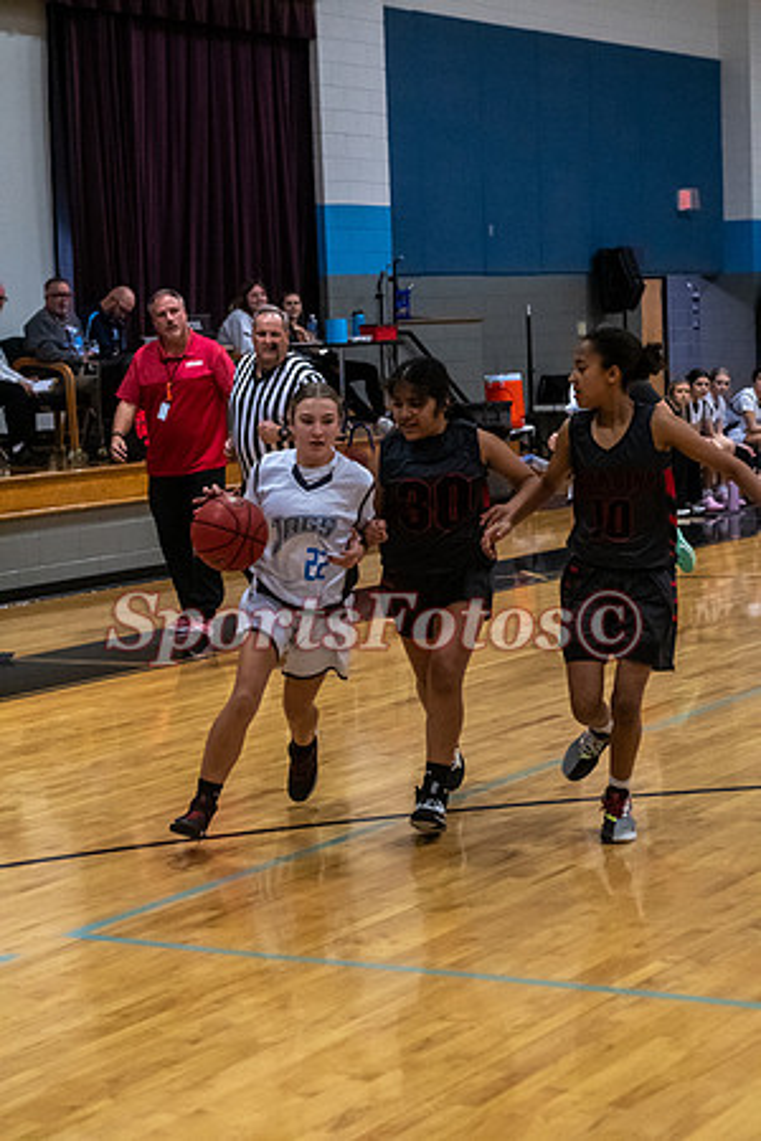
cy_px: 570
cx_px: 380
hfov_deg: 16.6
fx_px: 2616
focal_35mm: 82
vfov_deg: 24.6
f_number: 4
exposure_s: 1/500
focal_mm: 55
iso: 4000
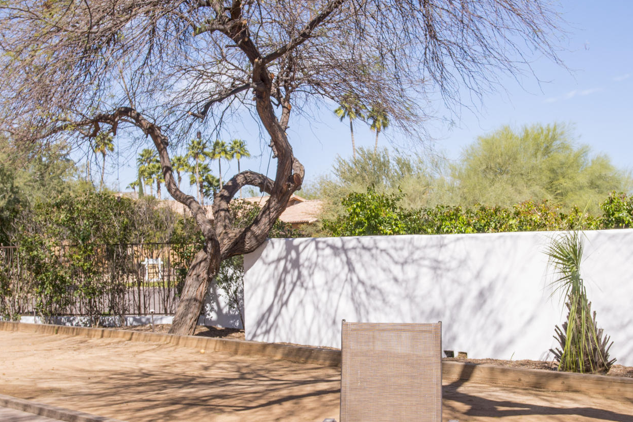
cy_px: 247
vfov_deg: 23.4
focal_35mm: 58
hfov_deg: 34.4
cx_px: 360
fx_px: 1020
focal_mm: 24
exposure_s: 1/400
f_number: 8
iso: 200
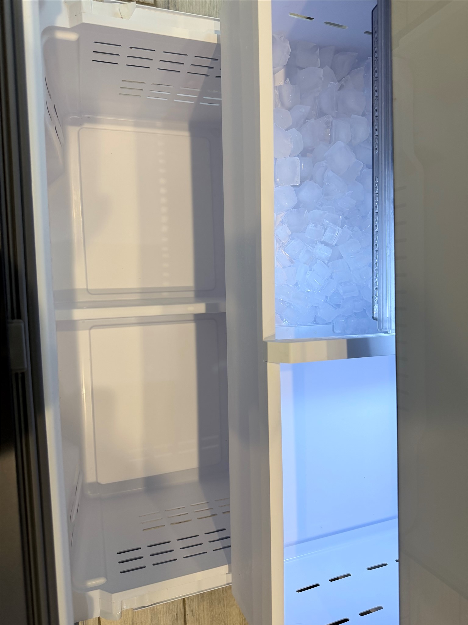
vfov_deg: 71.6
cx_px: 234
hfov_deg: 56.8
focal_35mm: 24
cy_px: 312
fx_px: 433
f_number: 1.78
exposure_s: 1/60
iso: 160
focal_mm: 6.76
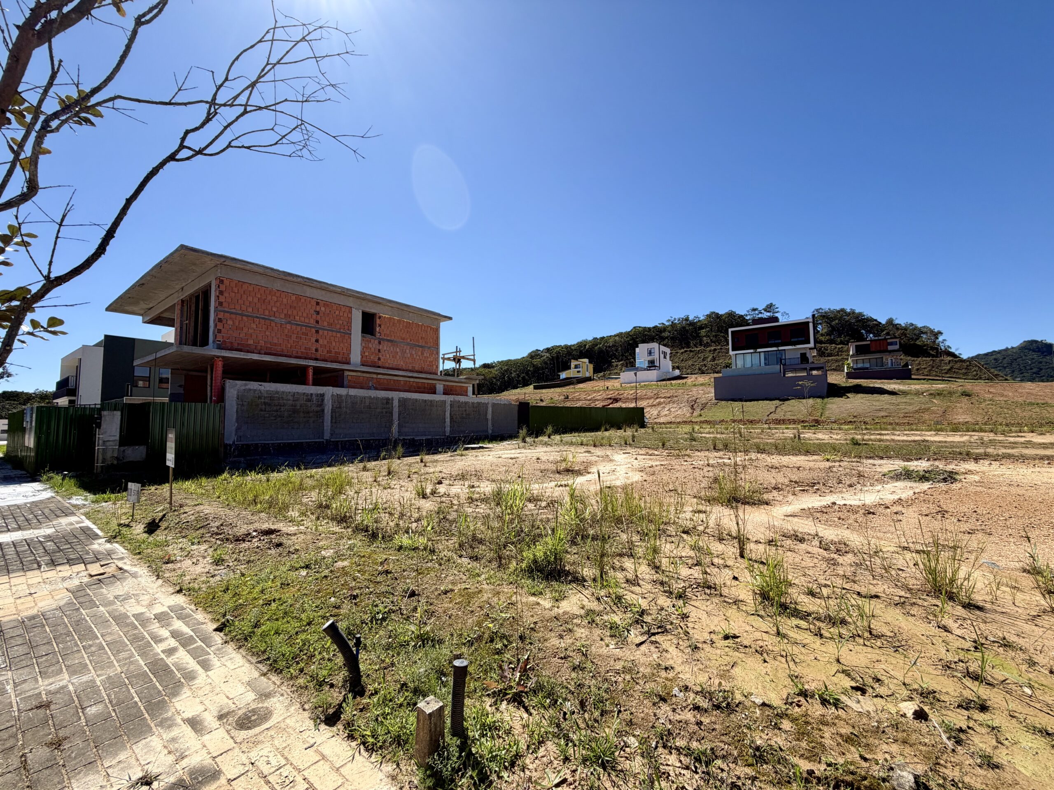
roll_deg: +0.9
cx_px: 527
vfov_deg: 85.7
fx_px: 426
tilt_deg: +5.1
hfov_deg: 102.1
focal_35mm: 14
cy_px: 395
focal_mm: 2.22
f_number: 2.2
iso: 20
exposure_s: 1/809
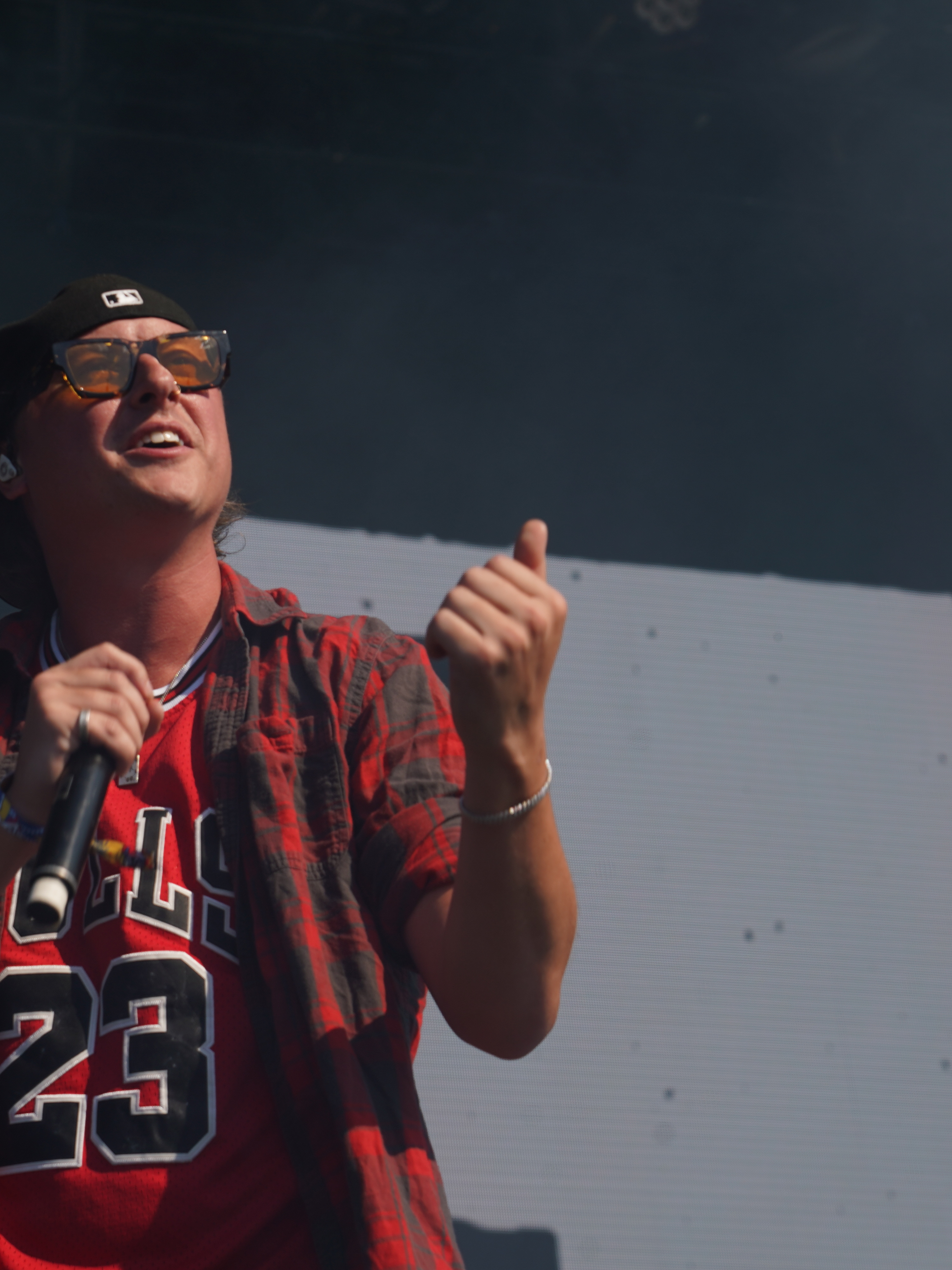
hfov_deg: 9.7
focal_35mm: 152
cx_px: 240
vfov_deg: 13.0
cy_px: 636
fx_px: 5573
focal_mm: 105
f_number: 8
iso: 100
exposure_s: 1/400
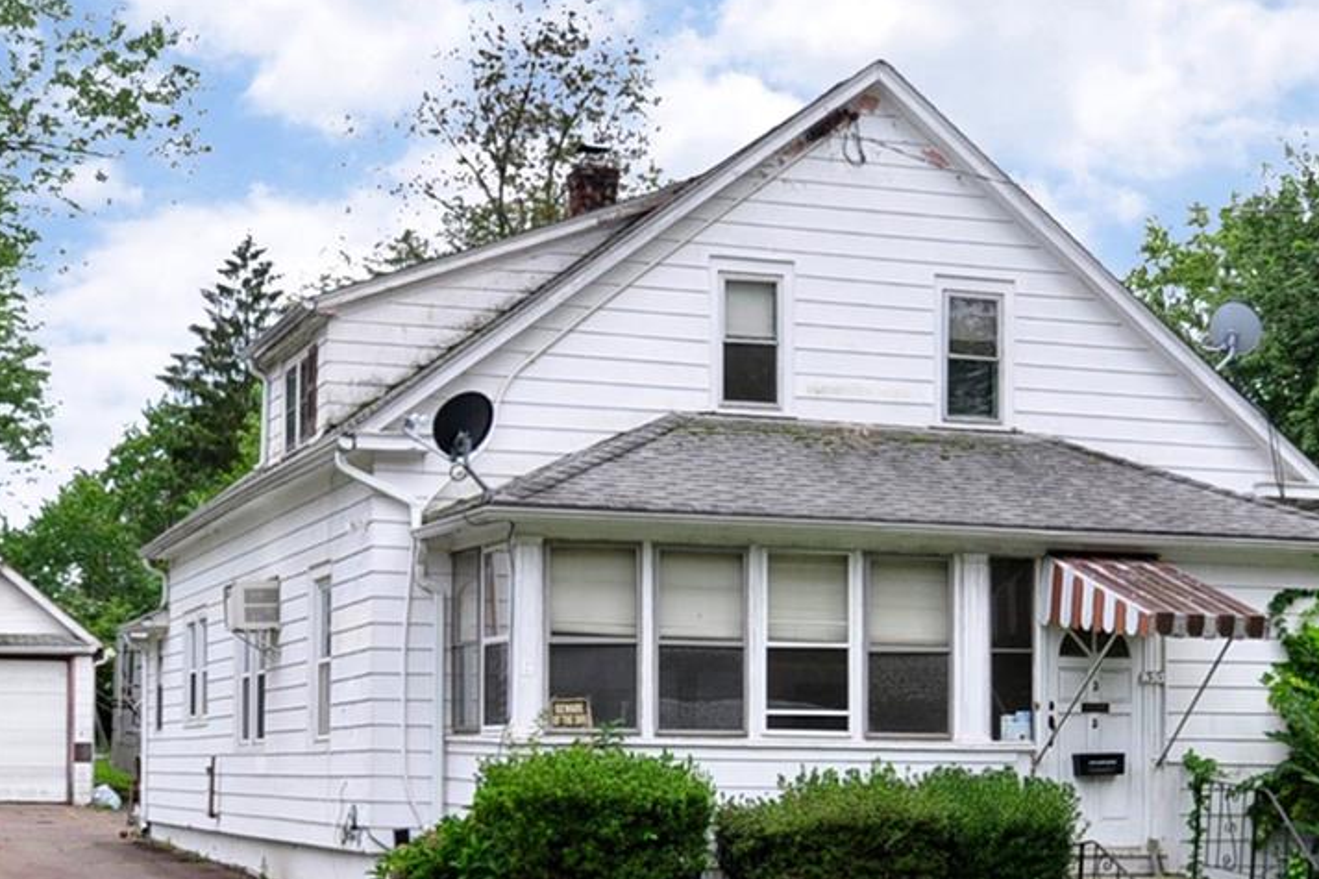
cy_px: 589
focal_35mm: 43
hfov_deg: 45.4
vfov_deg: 30.9
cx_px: 703
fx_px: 1575
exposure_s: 1/250
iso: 400
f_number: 8
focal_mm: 20
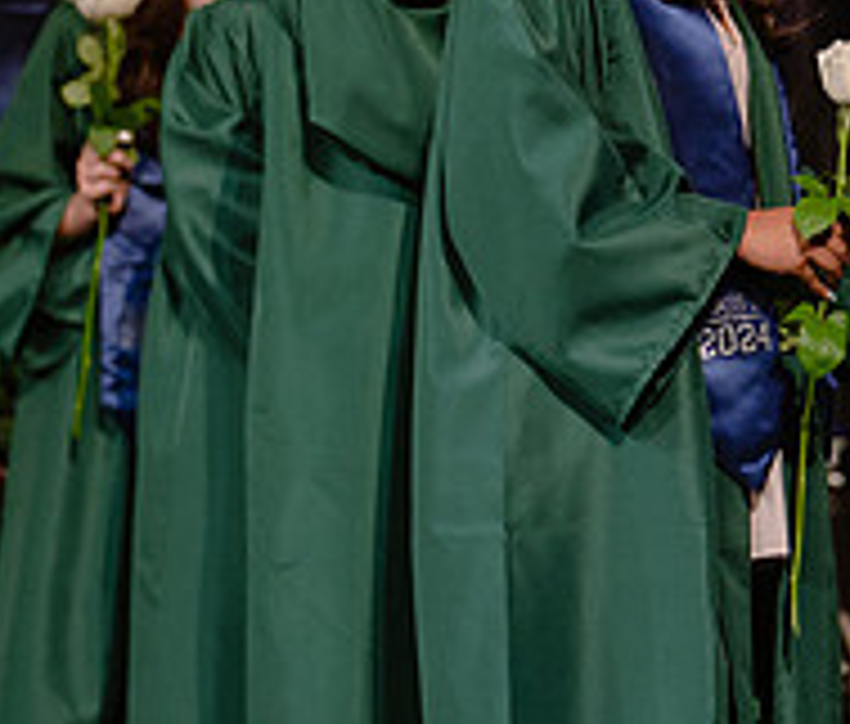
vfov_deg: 8.8
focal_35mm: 182
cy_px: 236
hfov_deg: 10.3
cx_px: 712
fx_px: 4697
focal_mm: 50
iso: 640
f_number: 1.2
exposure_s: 1/320
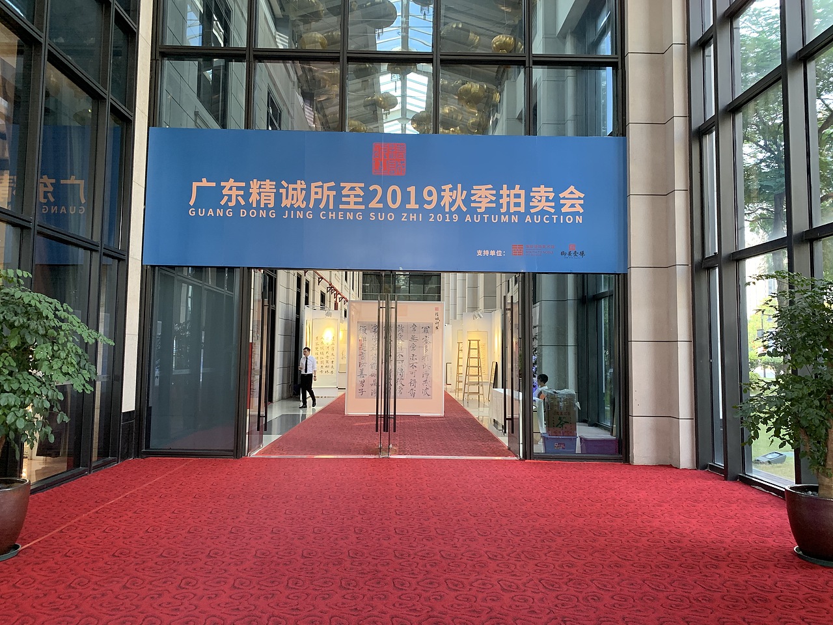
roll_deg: -0.9
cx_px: 416
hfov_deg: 67.3
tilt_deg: +3.8
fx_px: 626
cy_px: 312
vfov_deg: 53.1
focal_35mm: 26
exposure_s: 1/60
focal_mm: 4.25
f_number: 1.8
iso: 160
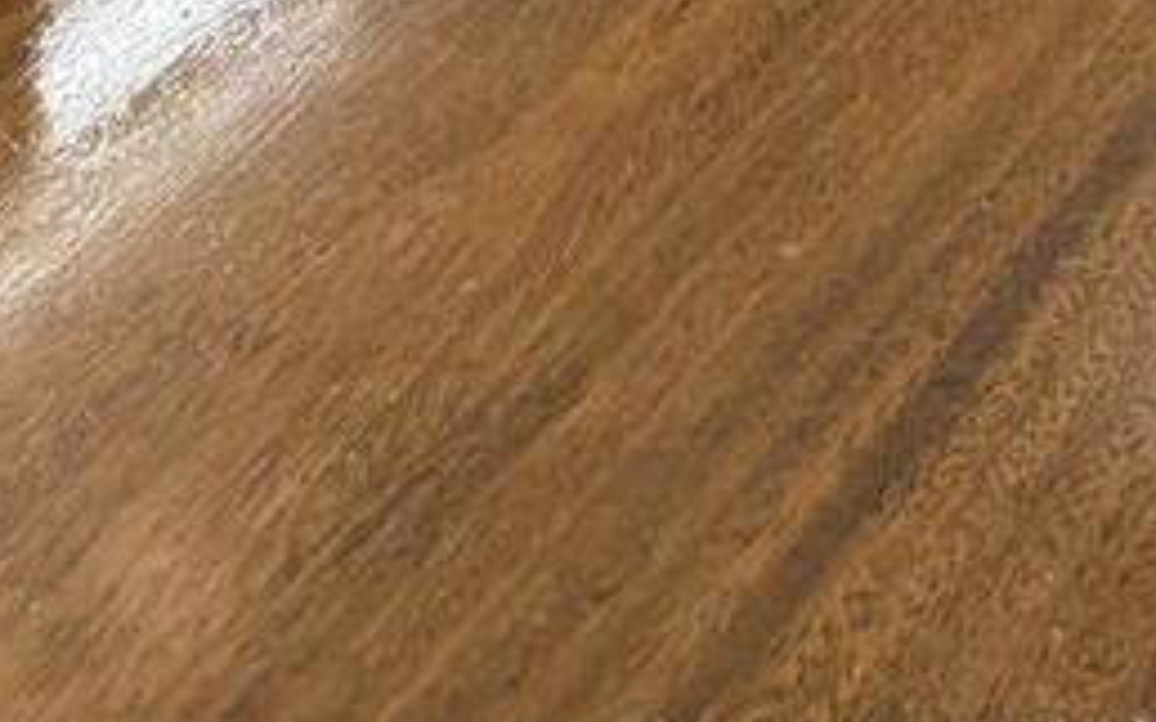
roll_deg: +0.1
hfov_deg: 14.9
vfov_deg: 9.2
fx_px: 4031
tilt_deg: -14.1
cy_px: -1009
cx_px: 1842
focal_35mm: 128
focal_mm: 5.96
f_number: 1.6
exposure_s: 1/60
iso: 200
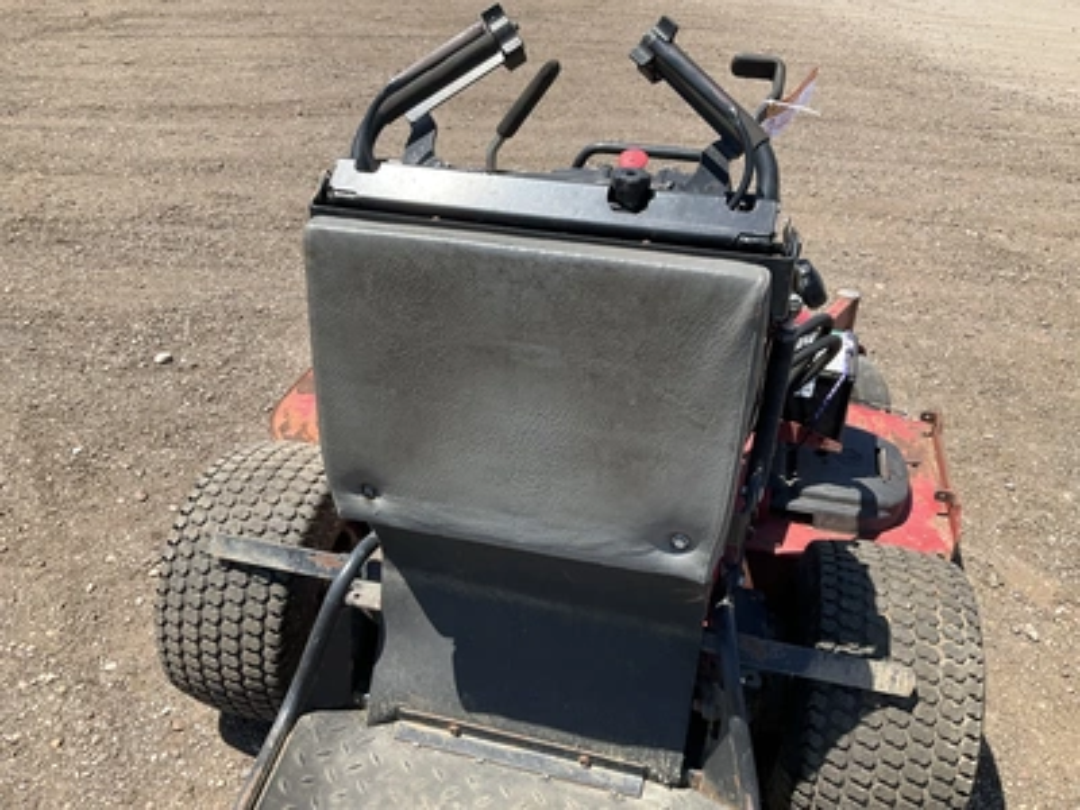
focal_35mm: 29
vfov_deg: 48.2
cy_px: 405
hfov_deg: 61.7
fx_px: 905
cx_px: 540
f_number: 1.8
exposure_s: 1/883
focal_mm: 3
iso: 25
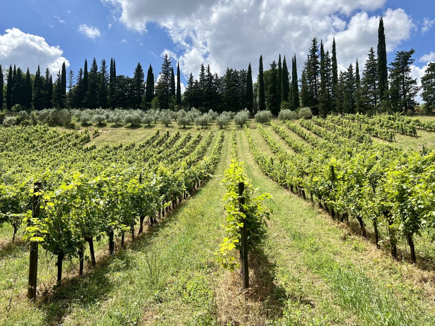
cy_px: 168
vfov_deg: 49.8
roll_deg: +1.8
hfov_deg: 63.4
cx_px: 221
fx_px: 352
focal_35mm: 28
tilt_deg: +4.7
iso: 50
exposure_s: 1/3968
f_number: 1.5
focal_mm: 5.7
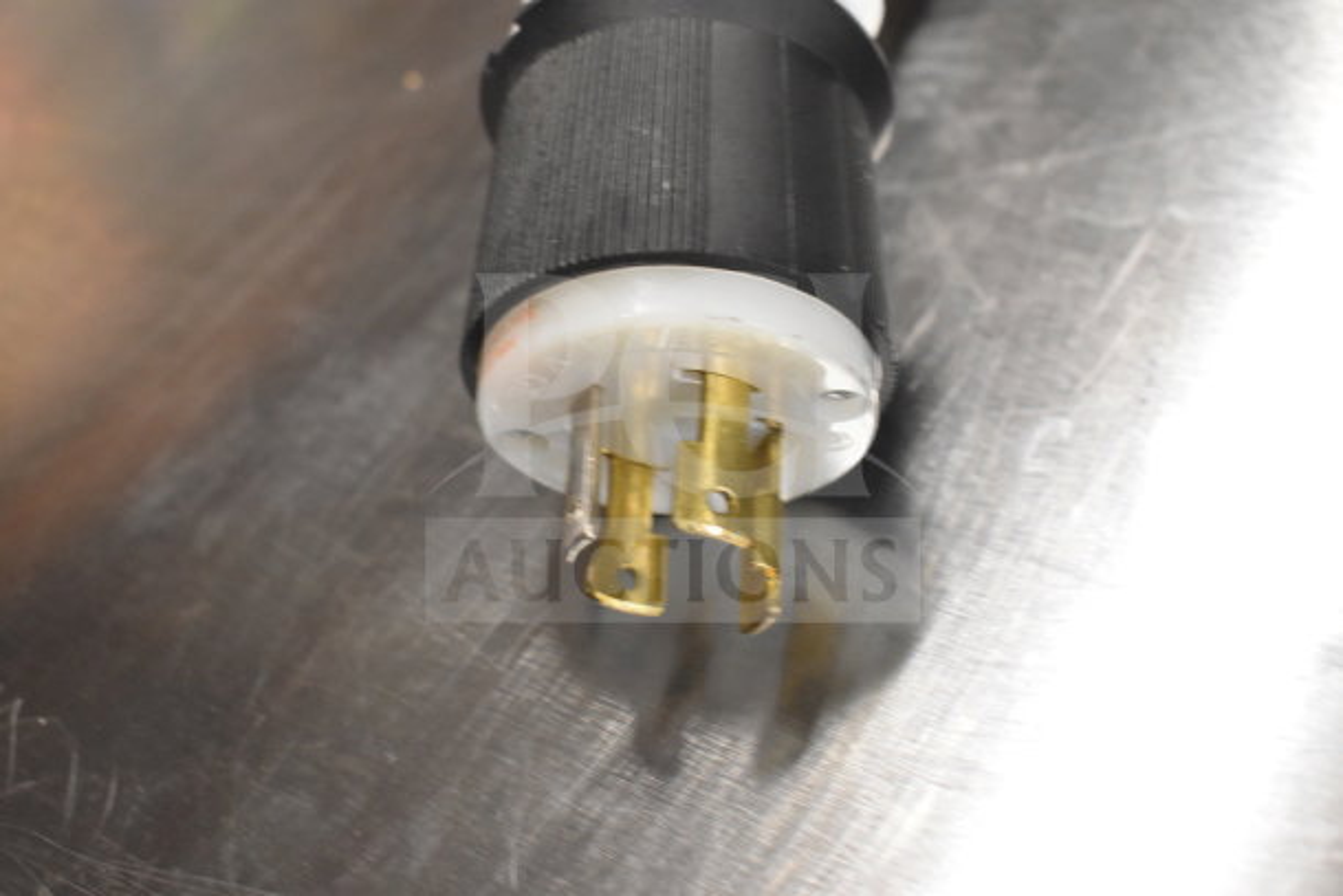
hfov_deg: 42.3
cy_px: 448
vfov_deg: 29.0
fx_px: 1735
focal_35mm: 46
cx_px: 672
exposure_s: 1/50
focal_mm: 31
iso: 2800
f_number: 4.2
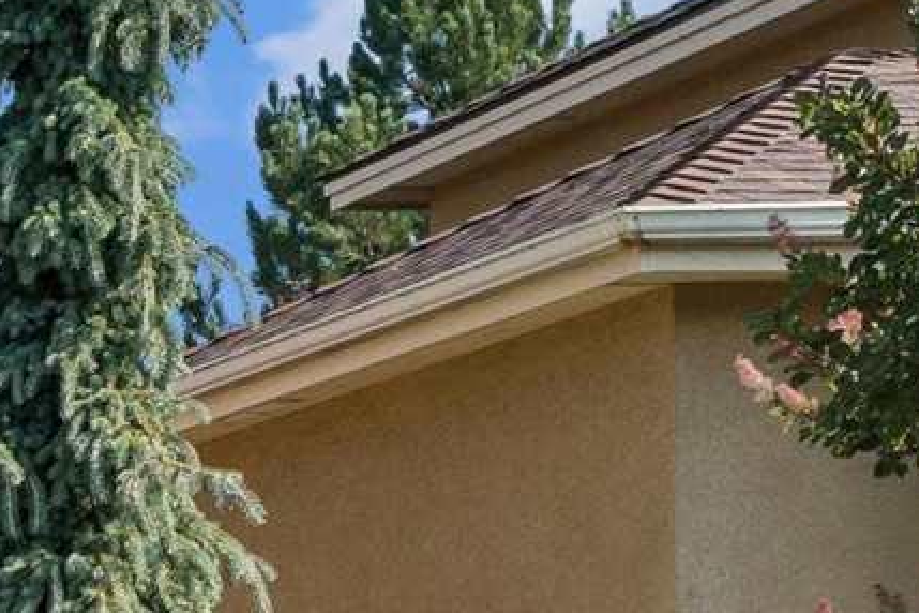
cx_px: -1862
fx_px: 3563
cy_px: 1110
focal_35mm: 140
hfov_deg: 10.4
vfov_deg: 9.4
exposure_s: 1/200
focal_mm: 19.5
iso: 400
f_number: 13
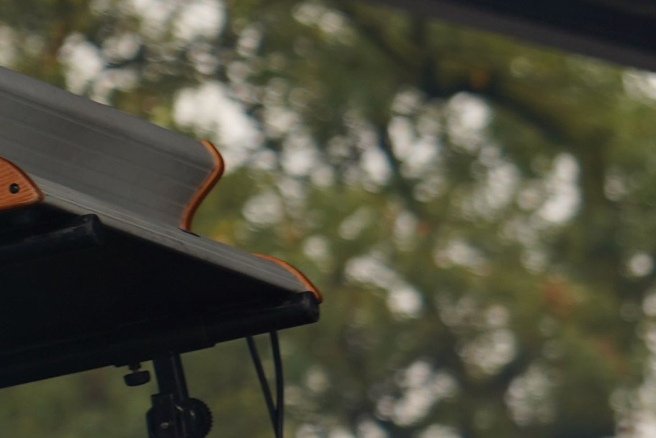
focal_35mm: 596
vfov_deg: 2.3
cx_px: 1616
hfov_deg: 3.4
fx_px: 10861
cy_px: 516
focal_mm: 105
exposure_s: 1/200
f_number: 5
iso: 100
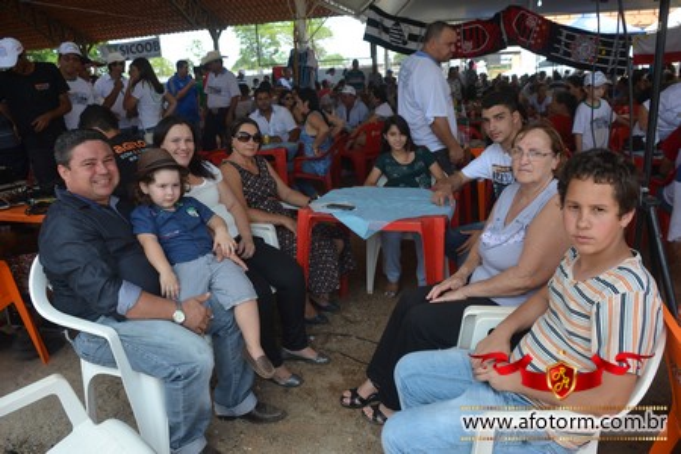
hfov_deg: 61.9
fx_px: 567
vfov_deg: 43.6
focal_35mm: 30
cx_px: 340
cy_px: 227
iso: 100
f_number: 5.6
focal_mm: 20
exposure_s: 1/125
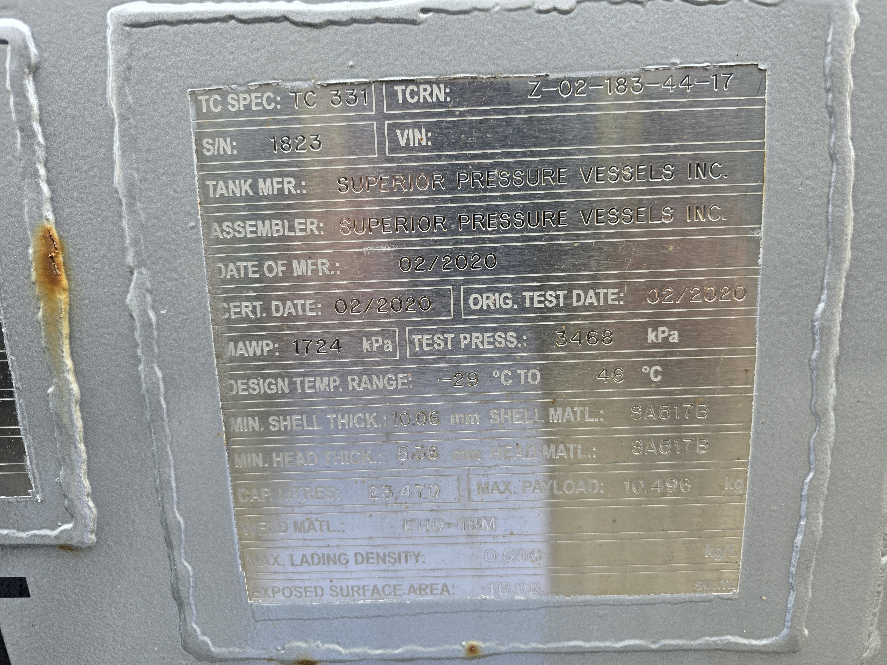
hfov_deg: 73.9
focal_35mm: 23
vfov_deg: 58.9
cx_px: 444
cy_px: 332
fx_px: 589
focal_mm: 6.3
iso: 64
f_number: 1.7
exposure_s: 1/180
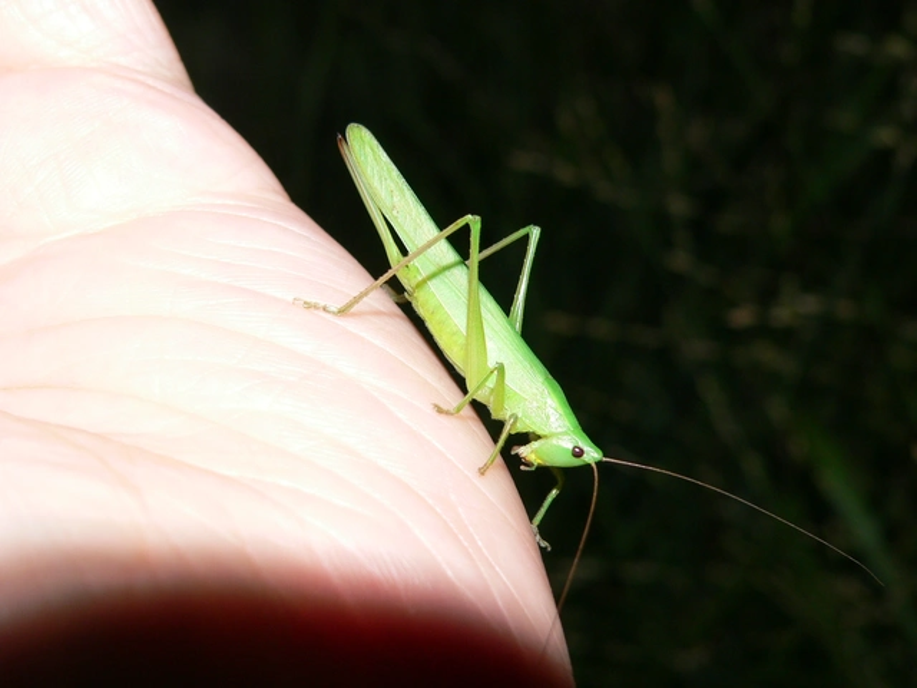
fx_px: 1775
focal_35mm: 67
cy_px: 344
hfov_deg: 29.0
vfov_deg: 21.9
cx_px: 458
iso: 100
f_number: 4
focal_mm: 11.1
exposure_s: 1/60
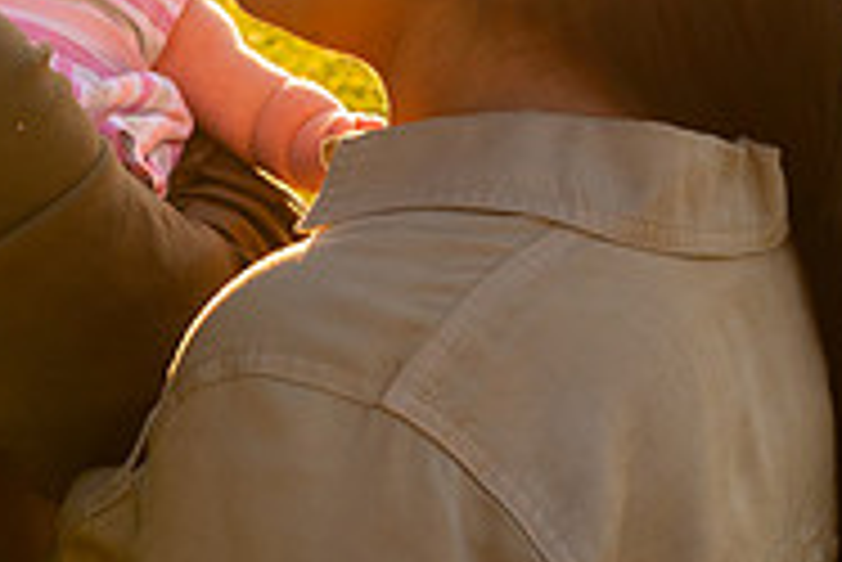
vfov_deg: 13.8
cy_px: 218
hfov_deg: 19.9
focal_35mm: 99
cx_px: -18
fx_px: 2317
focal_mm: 32
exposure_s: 1/320
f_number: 5.6
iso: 64
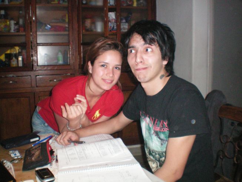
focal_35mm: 38
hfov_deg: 49.0
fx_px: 266
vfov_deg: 37.7
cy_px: 91
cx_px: 121
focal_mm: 6.3
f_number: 4.6
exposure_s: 1/60
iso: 400
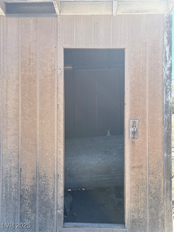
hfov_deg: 30.3
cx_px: 87
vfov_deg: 39.7
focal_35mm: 48
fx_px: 322
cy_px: 116
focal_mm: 6.76
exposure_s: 1/1429
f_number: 1.78
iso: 100
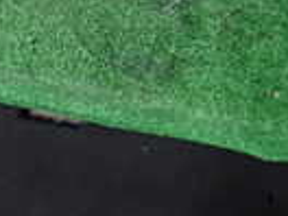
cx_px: 375
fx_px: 948
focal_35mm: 114
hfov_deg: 16.3
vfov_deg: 11.7
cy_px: -209
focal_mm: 4.5
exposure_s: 1/30
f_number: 2
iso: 200
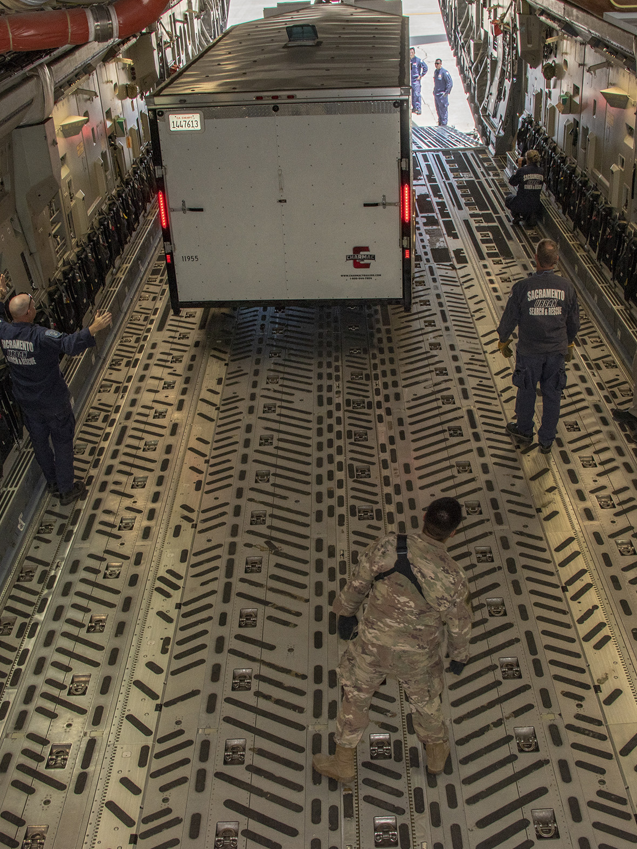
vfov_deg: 45.8
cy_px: 430
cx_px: 328
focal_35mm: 41
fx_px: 1006
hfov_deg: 35.1
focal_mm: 28
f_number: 13
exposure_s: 1/60
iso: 400
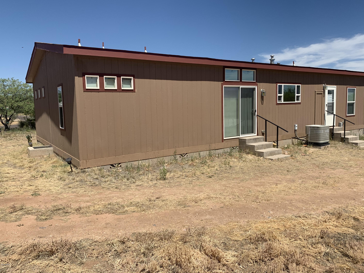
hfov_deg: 67.3
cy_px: 136
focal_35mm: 26
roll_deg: +1.4
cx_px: 182
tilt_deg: -2.7
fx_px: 273
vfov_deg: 53.1
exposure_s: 1/3086
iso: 25
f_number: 1.8
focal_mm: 4.25
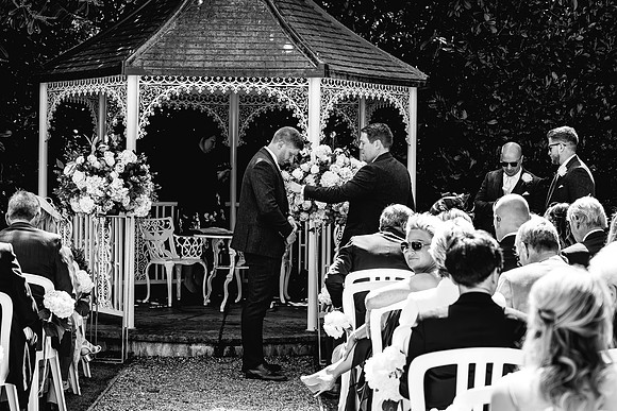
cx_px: 308
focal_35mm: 70
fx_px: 1200
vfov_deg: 19.5
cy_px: 206
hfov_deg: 28.8
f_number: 5
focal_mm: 70
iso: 320
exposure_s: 1/250
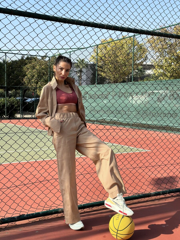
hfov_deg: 30.3
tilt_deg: -3.8
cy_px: 120
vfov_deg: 39.7
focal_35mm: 48
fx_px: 333
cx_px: 90
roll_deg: -0.9
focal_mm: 6.86
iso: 80
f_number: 1.78
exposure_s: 1/3155
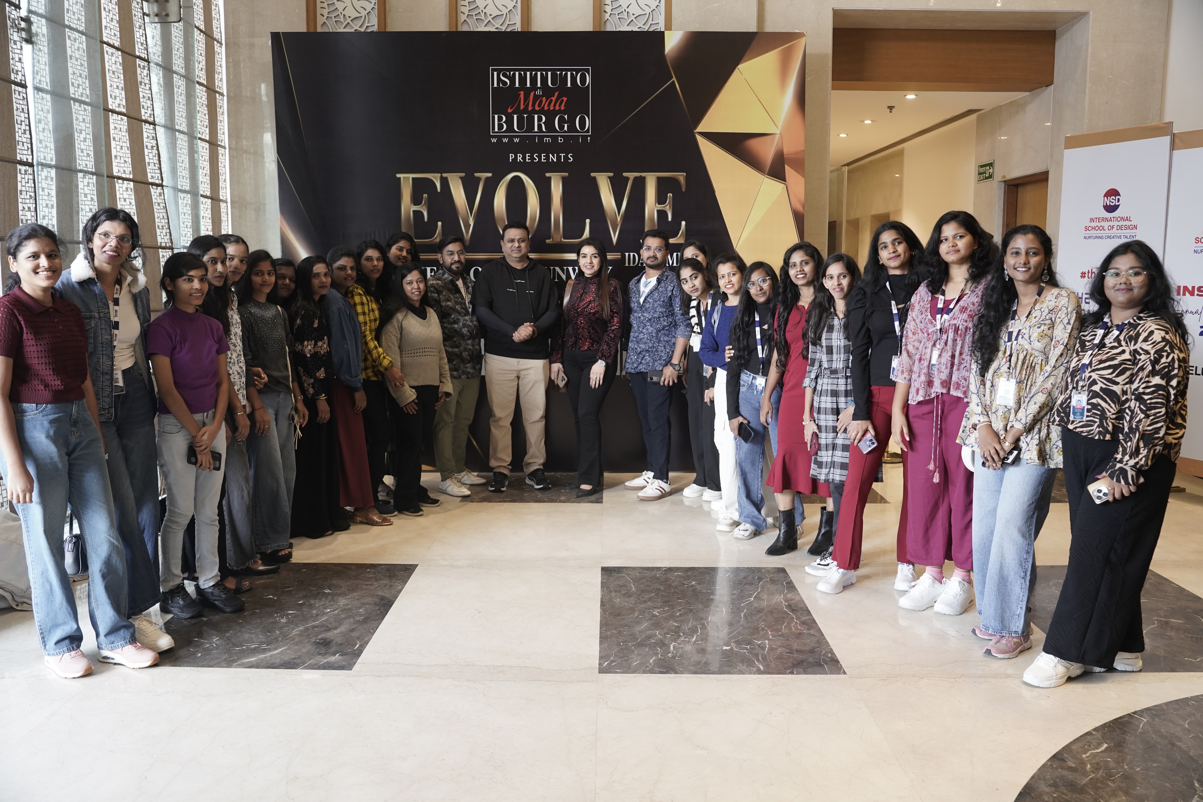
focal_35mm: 28
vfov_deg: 46.4
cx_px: 602
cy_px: 401
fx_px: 936
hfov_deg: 65.5
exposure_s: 1/100
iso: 1600
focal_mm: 28
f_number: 4
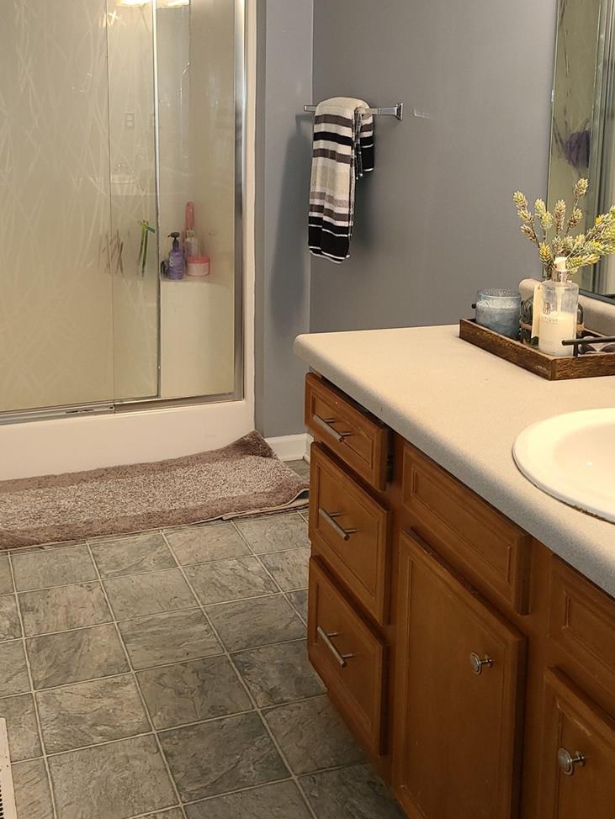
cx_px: 256
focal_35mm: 41
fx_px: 971
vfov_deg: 45.0
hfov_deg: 35.1
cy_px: 261
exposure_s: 1/30
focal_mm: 5.4
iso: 100
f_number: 1.8
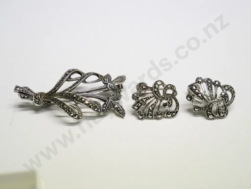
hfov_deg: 29.4
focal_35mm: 66
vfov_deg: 22.3
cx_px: 126
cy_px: 94
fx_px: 479
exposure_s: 1/400
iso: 3200
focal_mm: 33
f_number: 5.1
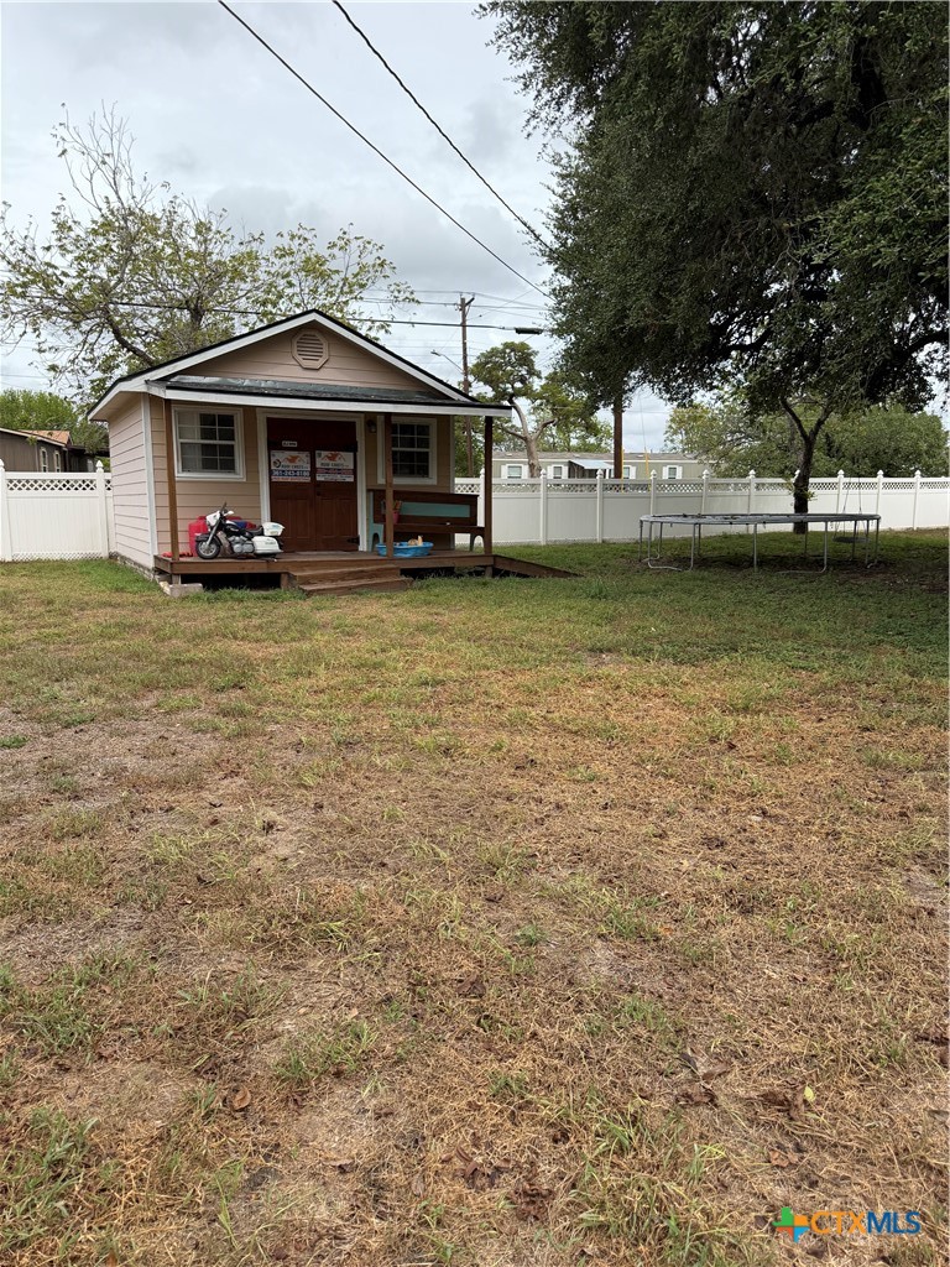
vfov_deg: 71.6
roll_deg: -2.0
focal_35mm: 24
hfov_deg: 56.8
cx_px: 475
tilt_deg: -8.6
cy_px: 634
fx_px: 878
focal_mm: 6.76
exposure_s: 1/5319
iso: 100
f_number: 1.78
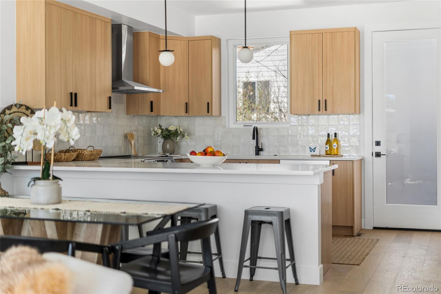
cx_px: 220
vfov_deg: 27.0
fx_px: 612
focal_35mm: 50
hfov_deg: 39.6
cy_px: 147
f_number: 1.8
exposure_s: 1/500
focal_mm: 50
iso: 500
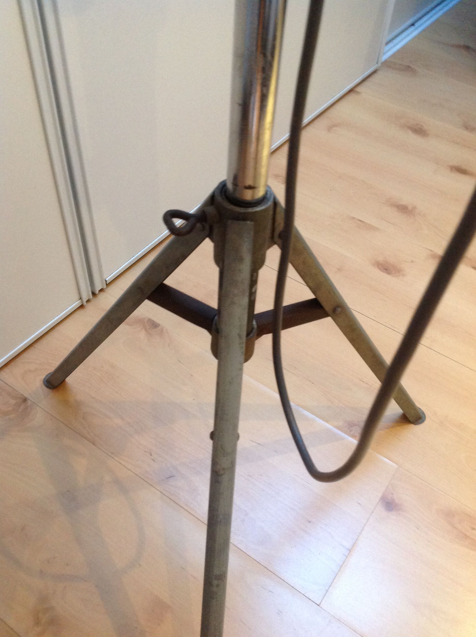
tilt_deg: -48.6
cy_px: 318
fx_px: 643
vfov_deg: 52.7
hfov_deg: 40.6
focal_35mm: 35
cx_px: 238
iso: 250
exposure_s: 1/15
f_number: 2.4
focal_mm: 4.28
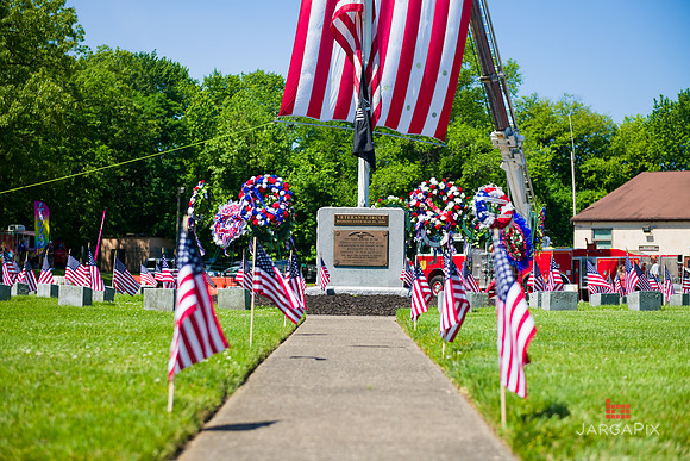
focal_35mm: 62
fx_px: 1189
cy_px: 230
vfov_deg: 21.9
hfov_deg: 32.4
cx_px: 345
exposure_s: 1/2000
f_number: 5
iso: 200
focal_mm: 62
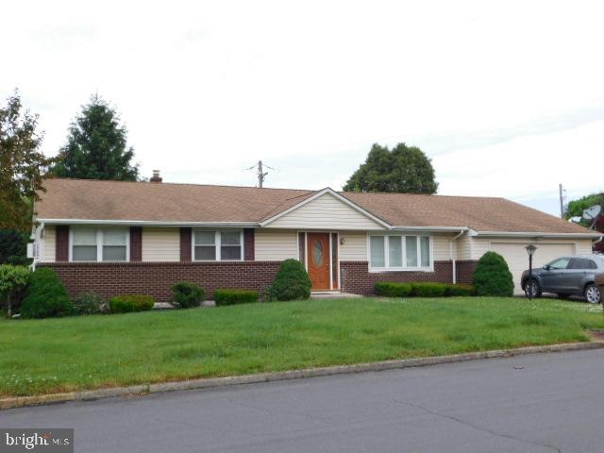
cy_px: 226
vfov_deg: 39.7
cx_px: 302
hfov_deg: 51.4
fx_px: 628
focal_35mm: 36
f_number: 3.5
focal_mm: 6.3
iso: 125
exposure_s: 1/640
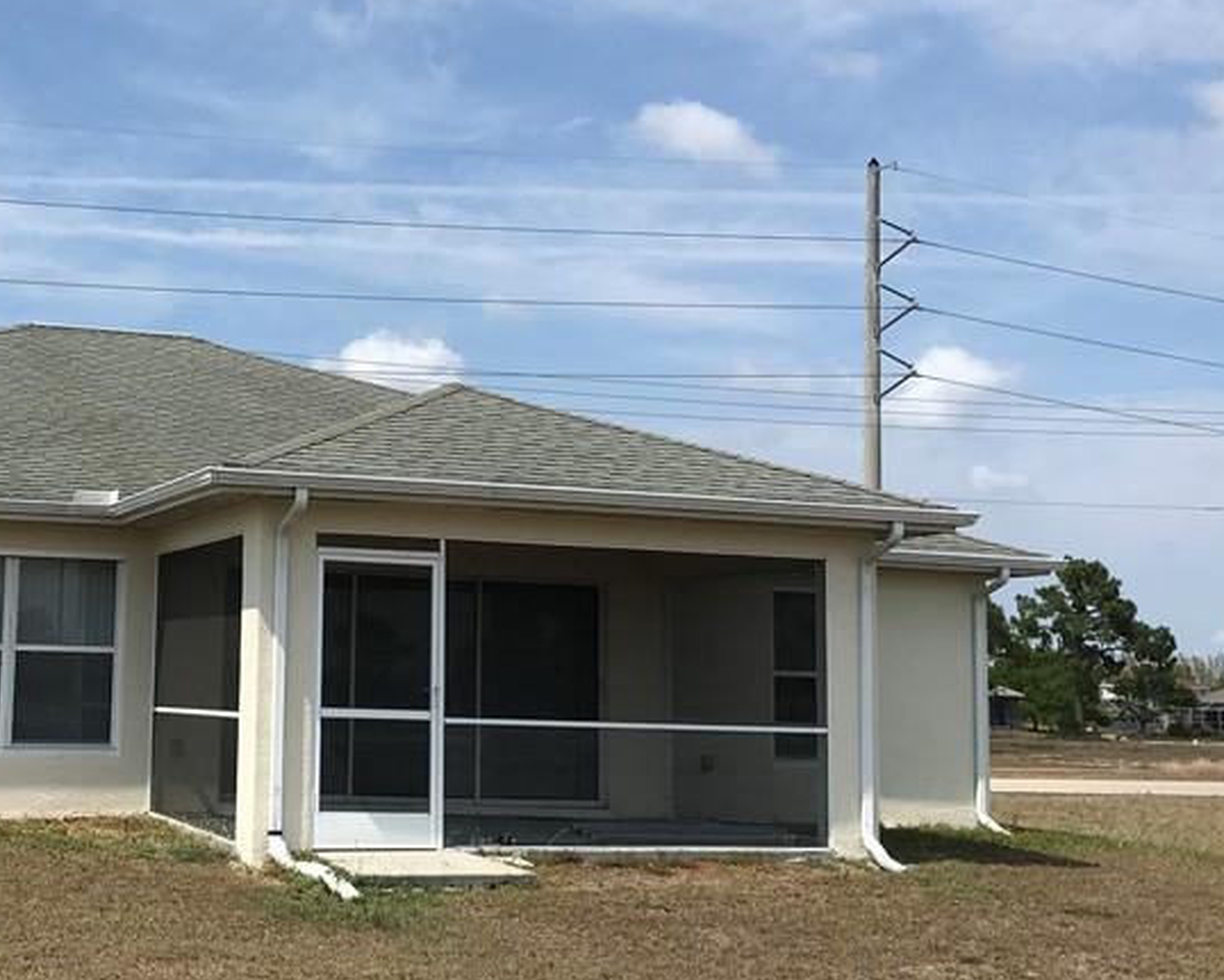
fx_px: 1885
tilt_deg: +7.3
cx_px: 264
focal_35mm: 52
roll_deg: -1.7
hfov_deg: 35.0
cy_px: 484
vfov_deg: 29.2
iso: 20
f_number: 1.8
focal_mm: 3.99
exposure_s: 1/2994
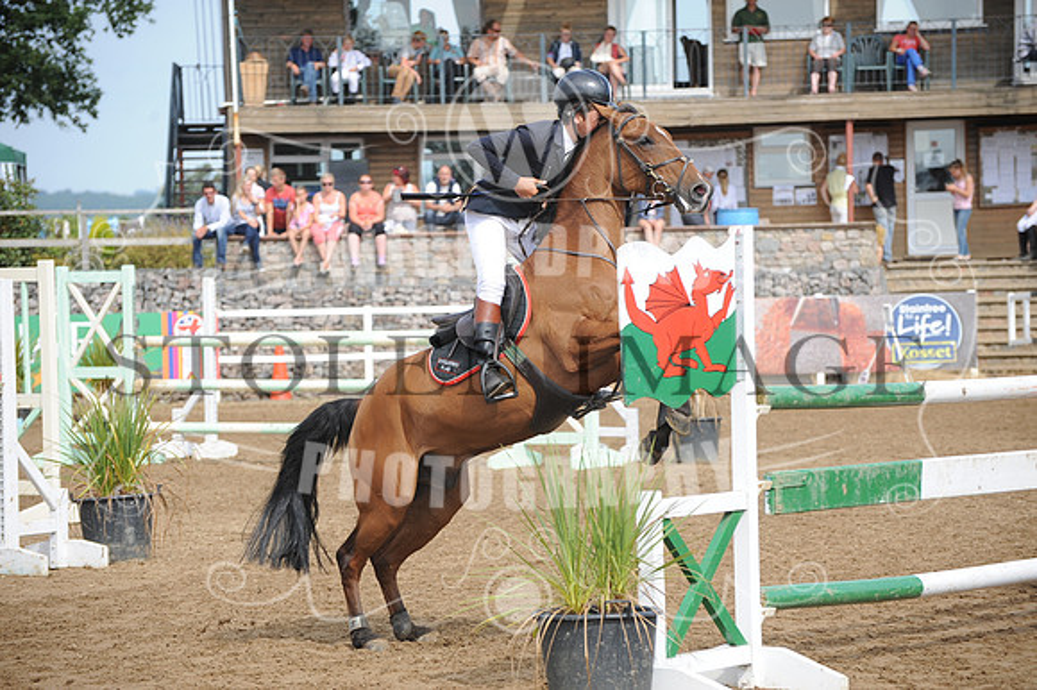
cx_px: 518
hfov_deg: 14.2
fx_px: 4174
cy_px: 345
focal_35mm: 145
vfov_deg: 9.5
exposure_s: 1/1000
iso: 320
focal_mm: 145
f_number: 5.6
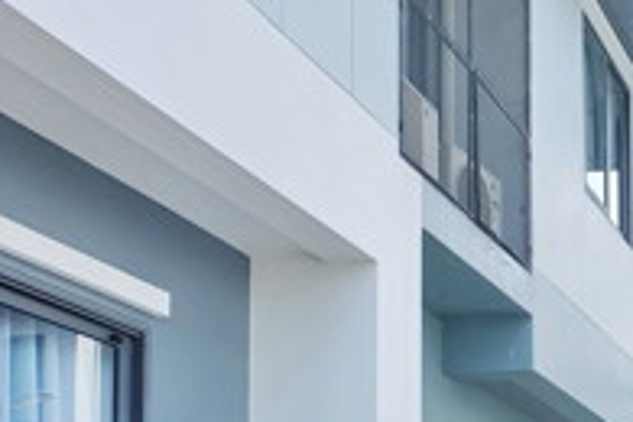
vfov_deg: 17.0
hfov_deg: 23.6
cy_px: 591
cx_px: 860
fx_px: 1301
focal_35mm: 74
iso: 200
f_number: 8
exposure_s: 1/150
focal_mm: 16
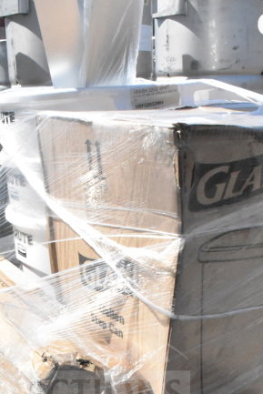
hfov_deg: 23.7
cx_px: 87
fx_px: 624
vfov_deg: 33.5
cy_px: 342
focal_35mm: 57
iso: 6400
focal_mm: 18
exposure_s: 1/1600
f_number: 22
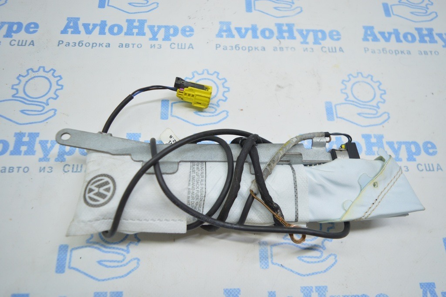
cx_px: 223
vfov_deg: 47.9
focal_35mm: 27
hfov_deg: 67.4
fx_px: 334
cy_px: 148
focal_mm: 18
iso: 400
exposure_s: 1/80
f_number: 3.5
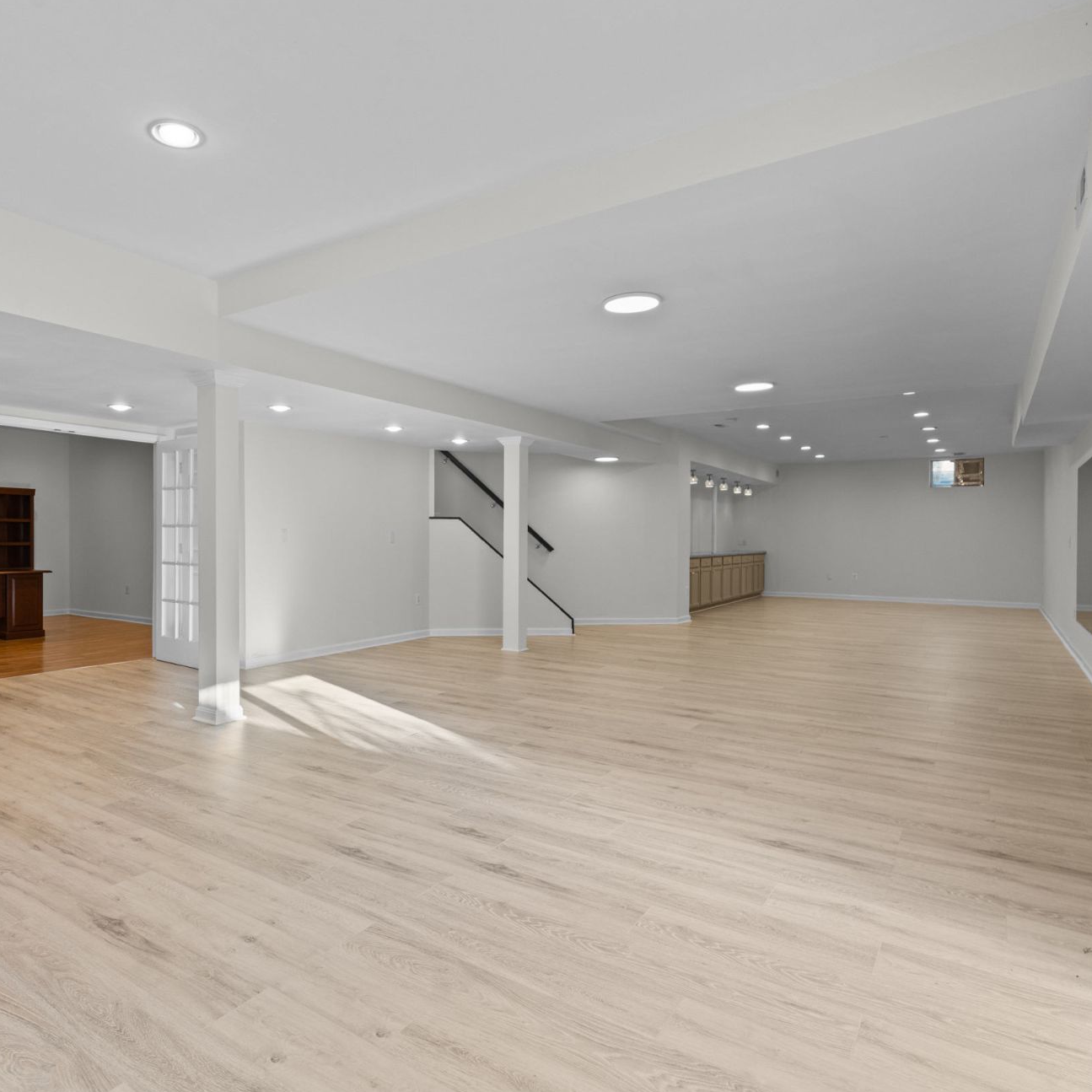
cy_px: 544
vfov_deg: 72.1
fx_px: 749
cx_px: 420
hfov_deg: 71.1
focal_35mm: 21
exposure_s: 1/15
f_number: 8
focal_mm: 16
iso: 1000
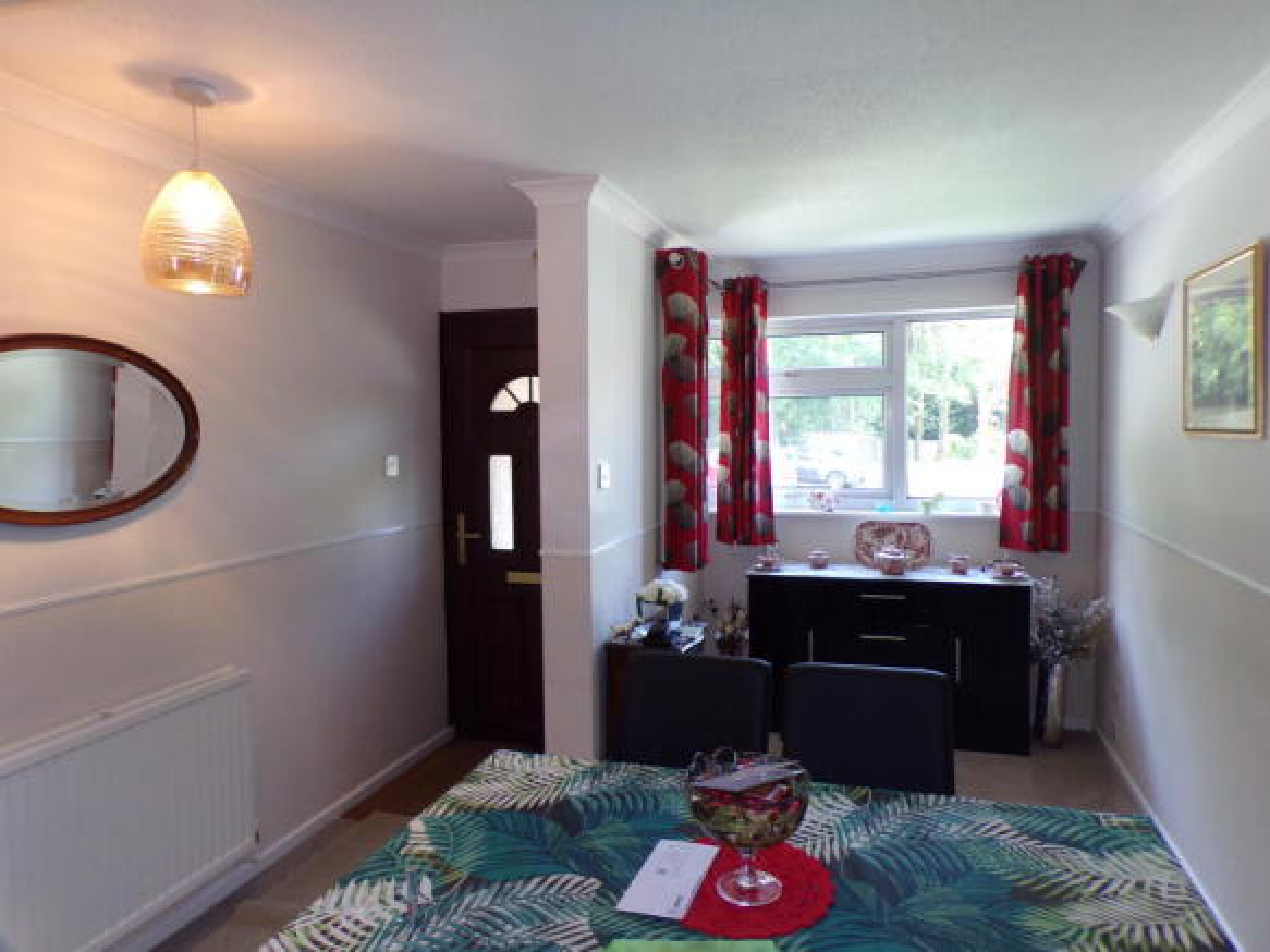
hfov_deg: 71.6
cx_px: 635
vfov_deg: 56.8
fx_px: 880
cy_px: 476
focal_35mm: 24
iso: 154
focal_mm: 4.3
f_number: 3
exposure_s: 1/34
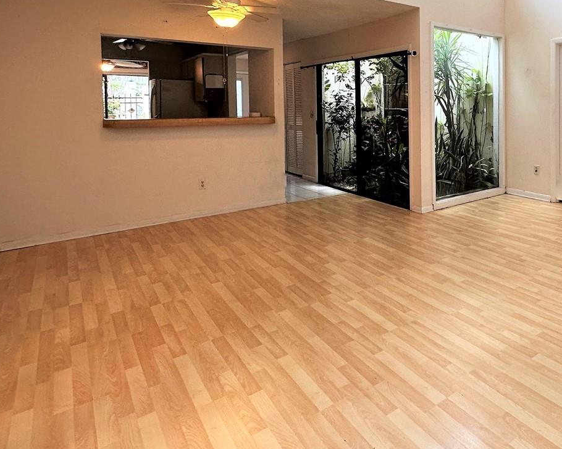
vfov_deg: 56.3
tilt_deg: -2.8
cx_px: 435
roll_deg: +2.5
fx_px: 399
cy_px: 121
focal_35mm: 24
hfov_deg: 65.1
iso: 160
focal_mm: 2.22
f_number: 2.2
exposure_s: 1/120
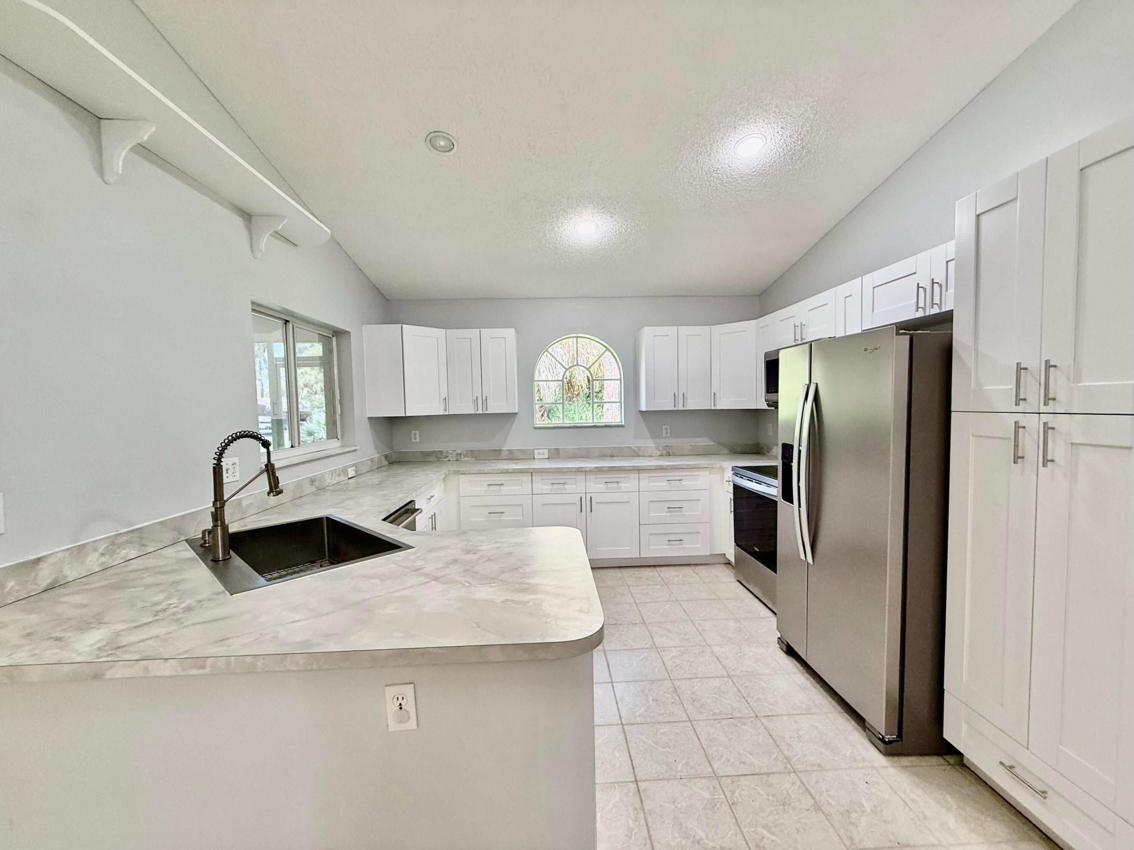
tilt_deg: -2.2
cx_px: 567
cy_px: 425
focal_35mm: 14
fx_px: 459
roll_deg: +0.6
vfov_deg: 85.7
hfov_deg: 102.1
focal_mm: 2.22
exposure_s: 1/120
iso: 200
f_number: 2.2
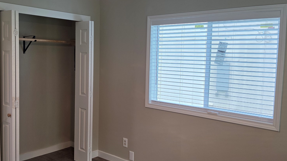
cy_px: 73
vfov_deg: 33.7
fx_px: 266
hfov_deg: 56.5
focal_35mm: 35
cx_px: 130
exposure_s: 1/180
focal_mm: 6.5
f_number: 1.4
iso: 100
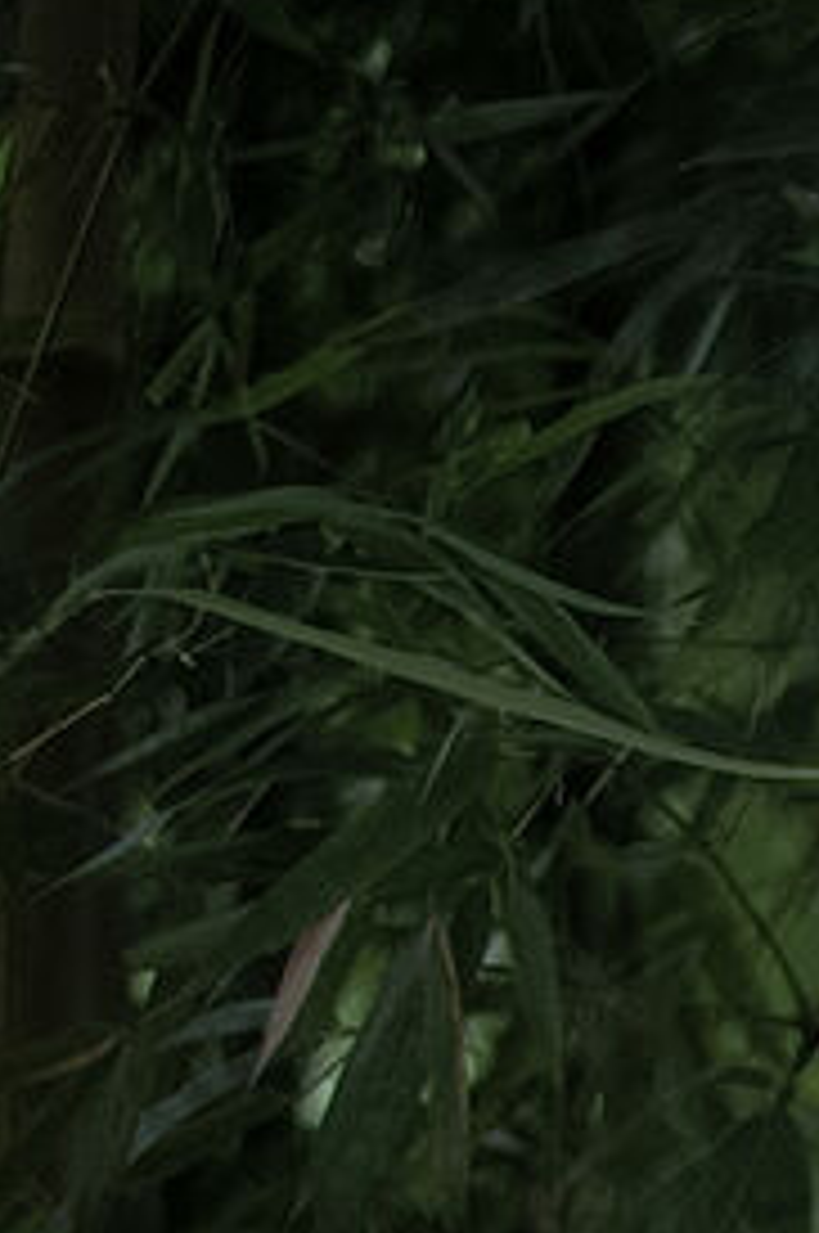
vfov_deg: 4.3
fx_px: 15976
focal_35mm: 467
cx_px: 2336
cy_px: 3778
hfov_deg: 2.9
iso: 800
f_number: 2.8
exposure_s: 1/640
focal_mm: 70
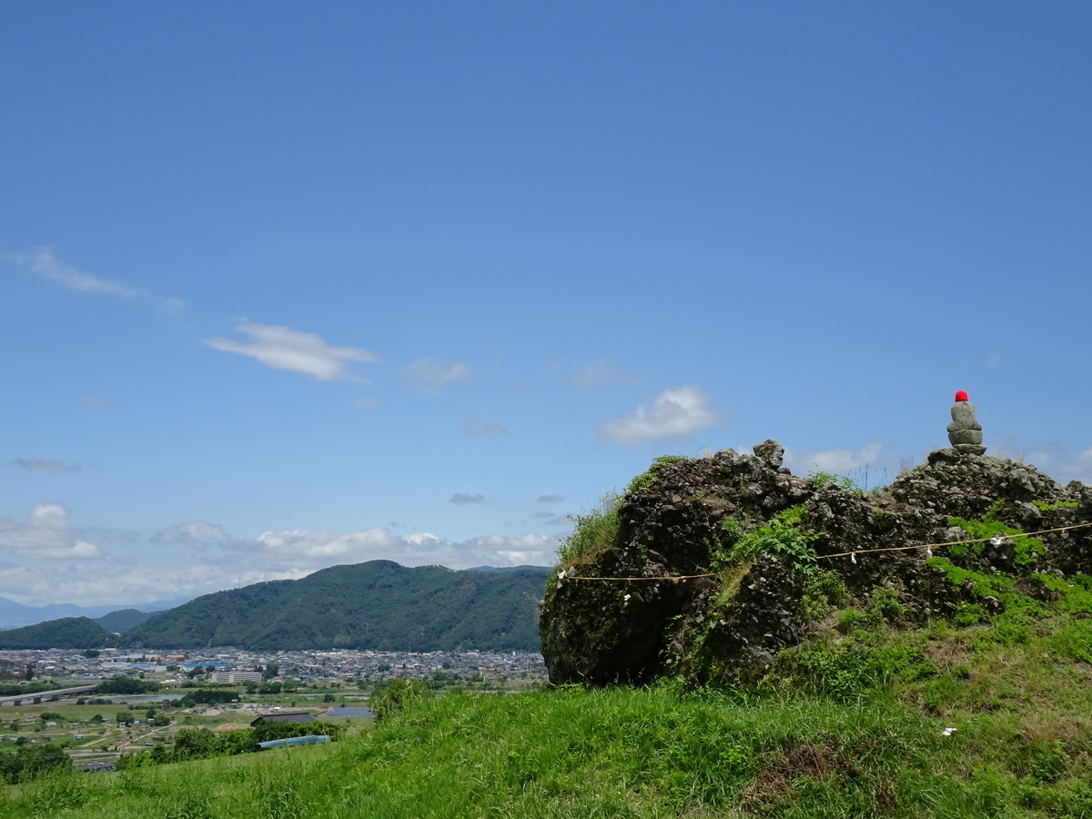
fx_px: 1104
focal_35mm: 35
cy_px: 410
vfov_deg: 40.7
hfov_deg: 52.6
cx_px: 546
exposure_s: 1/800
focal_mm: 5.98
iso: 80
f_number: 4
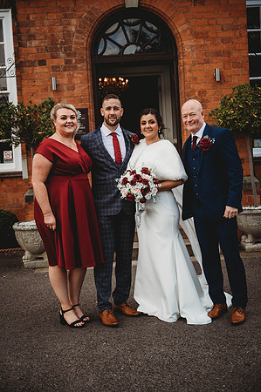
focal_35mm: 47
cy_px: 196
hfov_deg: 28.6
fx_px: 512
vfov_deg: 42.0
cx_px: 130
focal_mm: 47
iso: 100
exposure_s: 1/500
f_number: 2.8
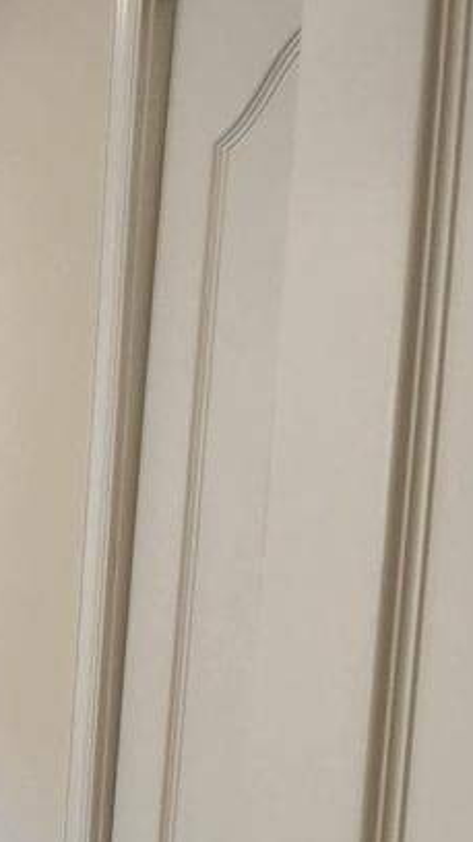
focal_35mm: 50
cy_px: 648
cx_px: -872
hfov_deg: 12.3
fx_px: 1117
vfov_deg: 40.0
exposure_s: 1/60
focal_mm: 2.2
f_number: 2.2
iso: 64
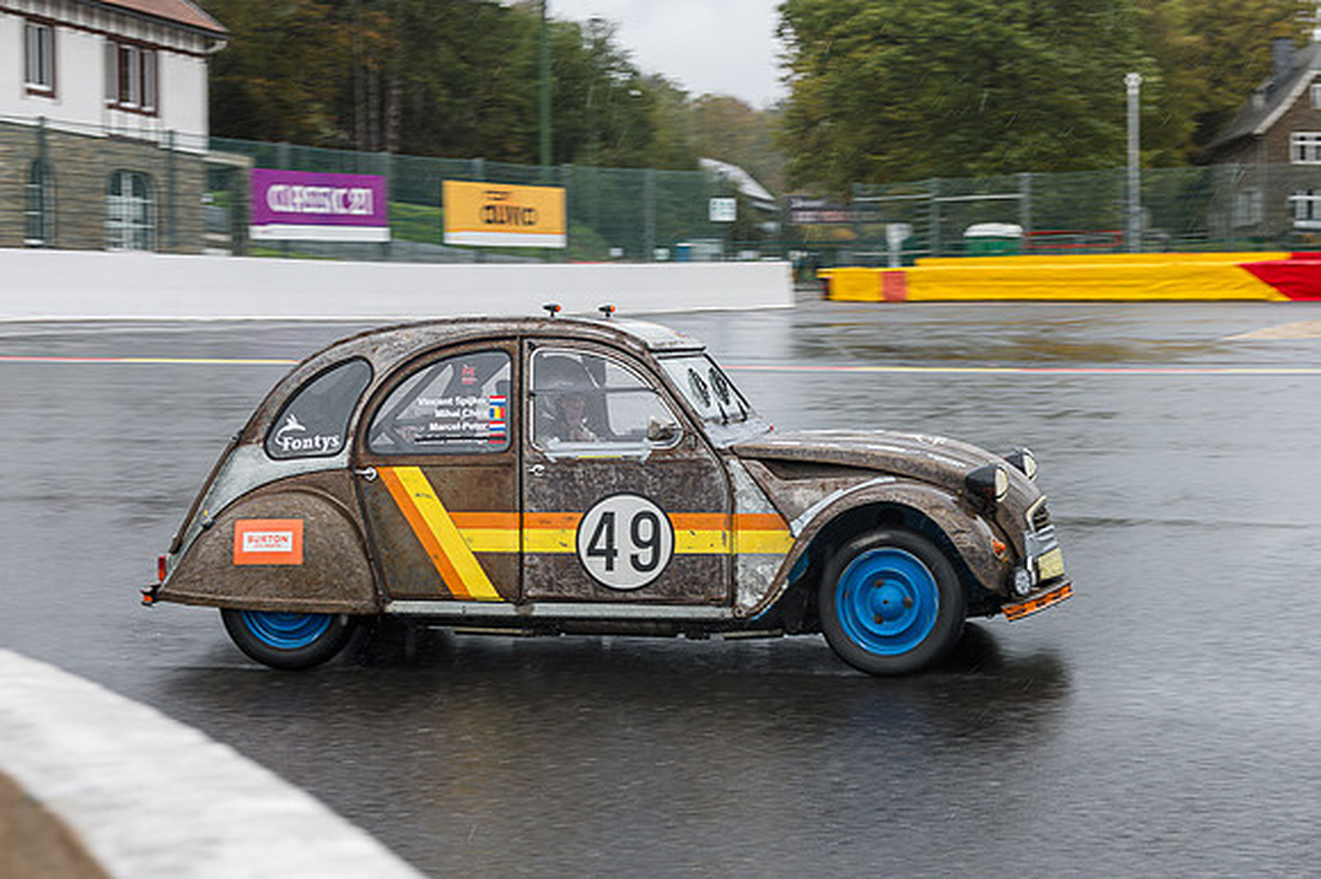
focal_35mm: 72
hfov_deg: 28.2
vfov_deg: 19.0
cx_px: 774
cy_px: 524
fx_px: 2627
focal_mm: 48
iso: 360
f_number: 5
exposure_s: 1/250
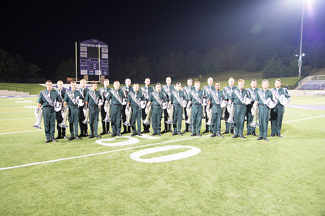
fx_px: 262
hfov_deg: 63.7
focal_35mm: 29
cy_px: 108
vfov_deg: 44.9
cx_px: 162
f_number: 5
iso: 1000
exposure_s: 1/13
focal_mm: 29
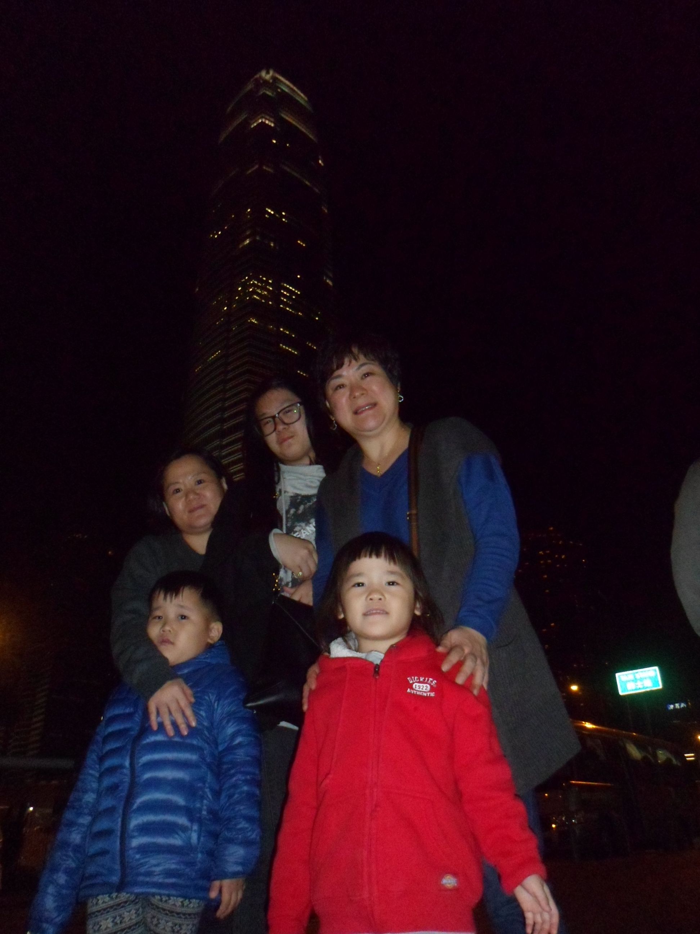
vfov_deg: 67.3
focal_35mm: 26
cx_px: 350
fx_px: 701
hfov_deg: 53.1
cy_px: 467
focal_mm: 4.9
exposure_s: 1/15
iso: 640
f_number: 9.4
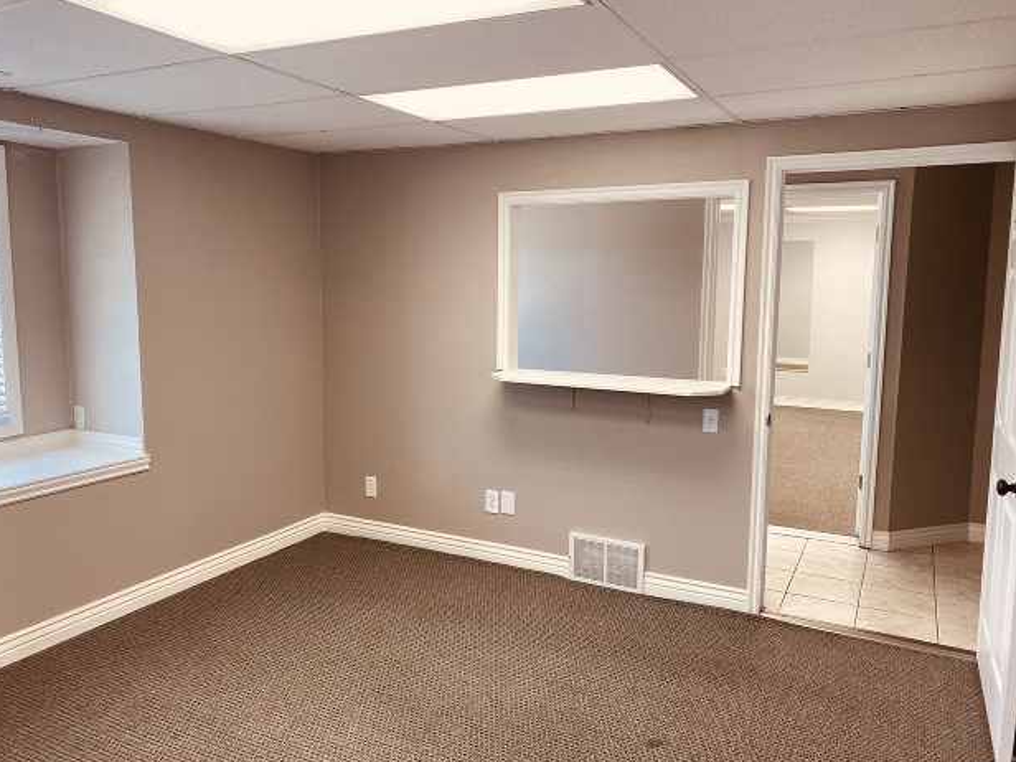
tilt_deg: -5.3
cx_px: 492
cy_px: 381
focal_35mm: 27
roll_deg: +0.4
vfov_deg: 51.4
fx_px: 792
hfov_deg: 65.3
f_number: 1.8
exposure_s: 1/120
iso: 80
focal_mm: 4.25
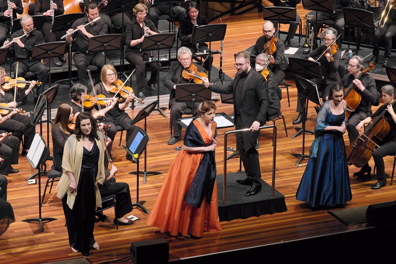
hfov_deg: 13.7
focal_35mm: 150
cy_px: 132
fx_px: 1650
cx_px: 198
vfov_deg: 9.1
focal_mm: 100
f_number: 6.4
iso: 2500
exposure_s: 1/100
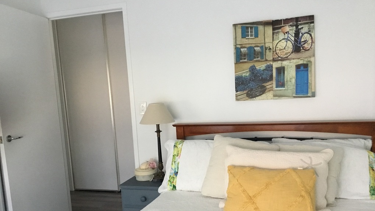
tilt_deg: -6.9
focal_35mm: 34
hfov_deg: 58.0
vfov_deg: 34.4
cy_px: 138
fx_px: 338
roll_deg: +1.7
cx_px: 188
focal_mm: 3.3
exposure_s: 1/25
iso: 200
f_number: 2.4
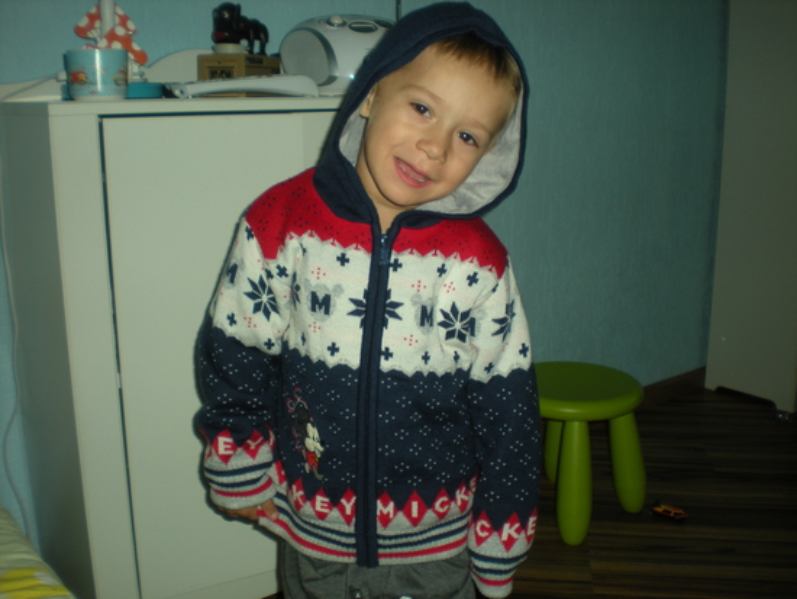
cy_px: 300
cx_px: 398
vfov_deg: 37.7
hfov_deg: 49.0
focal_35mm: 38
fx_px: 875
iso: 64
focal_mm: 6.3
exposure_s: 1/60
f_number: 3.1
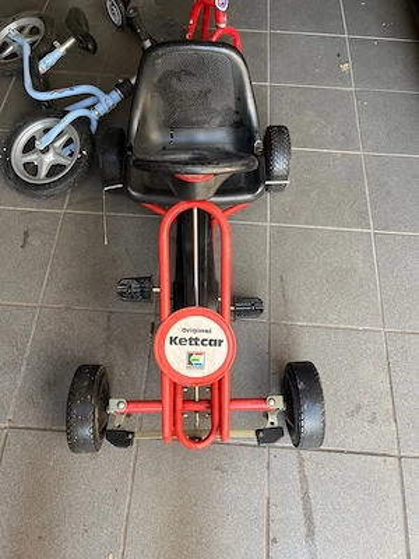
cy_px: 280
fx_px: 420
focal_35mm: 26
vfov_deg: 67.3
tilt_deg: -61.8
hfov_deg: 53.1
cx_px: 210
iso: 125
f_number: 1.6
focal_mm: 5.1
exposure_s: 1/121
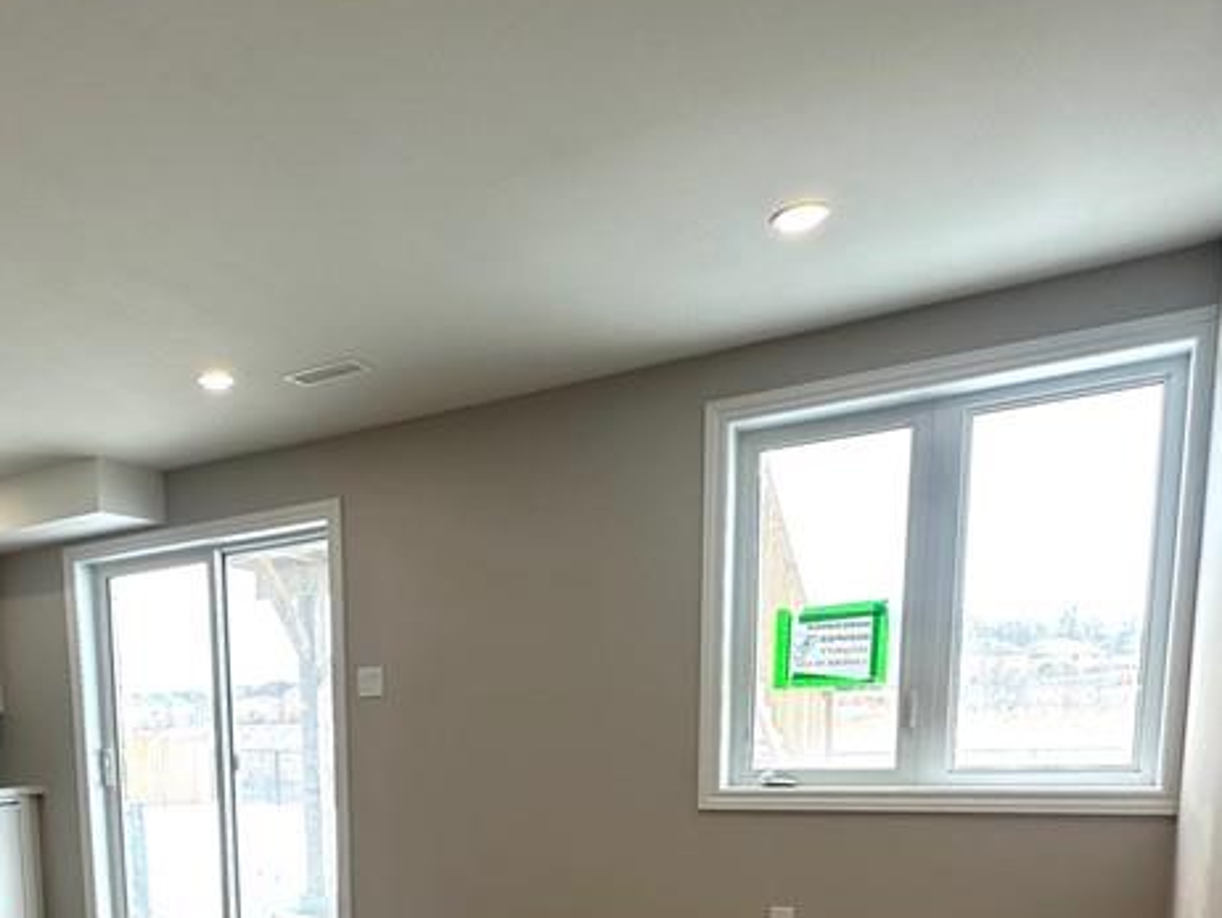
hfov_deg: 55.7
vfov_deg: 40.4
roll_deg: +2.6
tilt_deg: -9.0
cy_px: 897
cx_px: 317
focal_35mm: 31
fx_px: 1095
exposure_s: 1/120
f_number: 2.2
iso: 40
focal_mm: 2.22
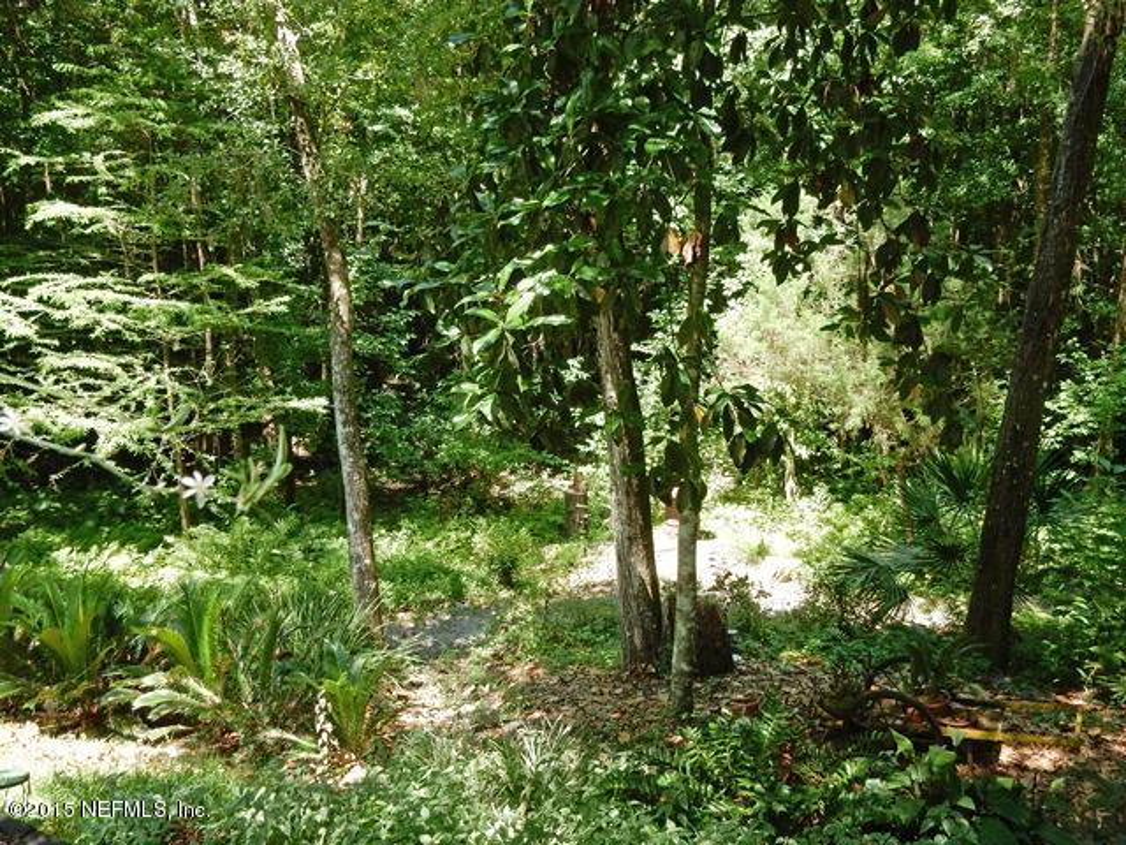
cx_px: 563
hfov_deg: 51.4
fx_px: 1171
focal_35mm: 36
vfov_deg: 39.7
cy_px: 422
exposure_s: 1/100
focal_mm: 6.4
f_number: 4
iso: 125
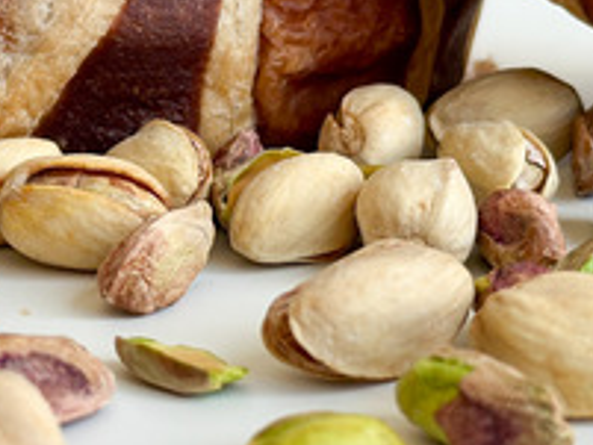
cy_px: 59
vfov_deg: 10.3
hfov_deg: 13.8
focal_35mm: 143
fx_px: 2451
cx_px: 251
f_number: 1.8
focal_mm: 6.86
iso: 80
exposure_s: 1/370
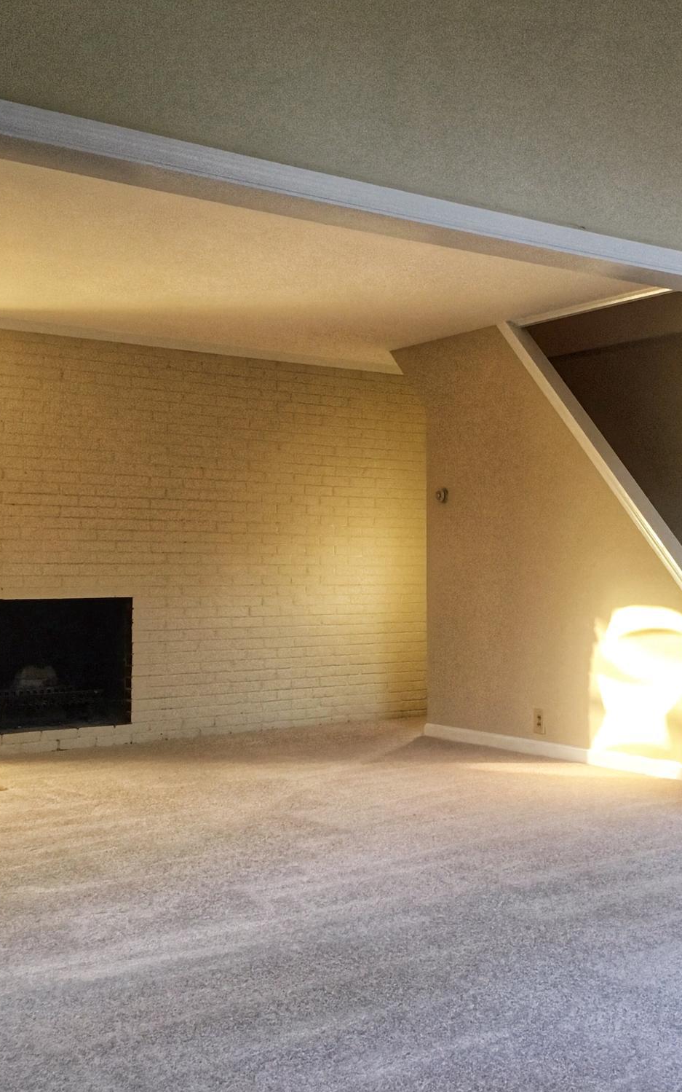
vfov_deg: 47.2
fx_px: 1249
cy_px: 535
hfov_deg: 29.9
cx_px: 536
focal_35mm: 42
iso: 125
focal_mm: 4.15
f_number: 2.2
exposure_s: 1/30
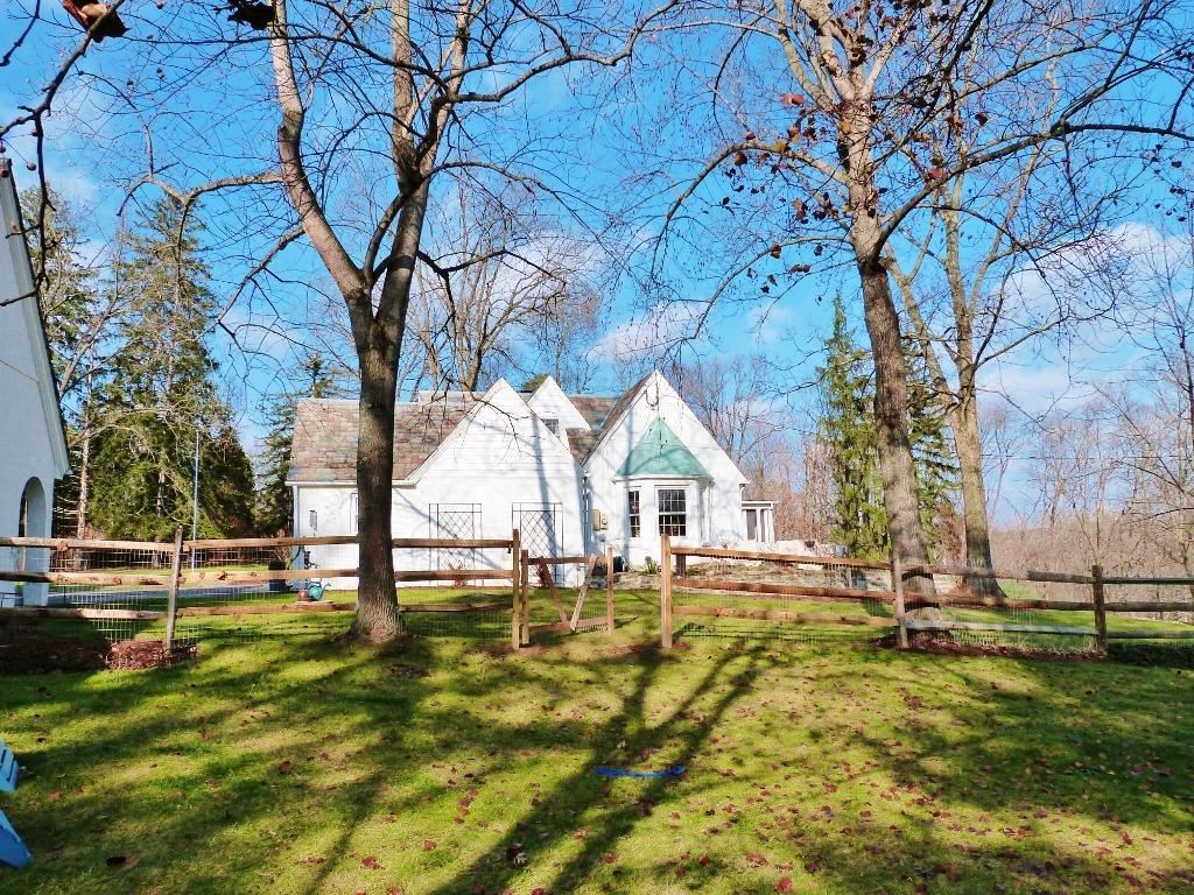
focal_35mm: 25
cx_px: 597
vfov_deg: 54.9
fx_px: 862
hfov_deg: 69.4
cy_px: 448
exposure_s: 1/400
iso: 160
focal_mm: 4.5
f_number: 5.6
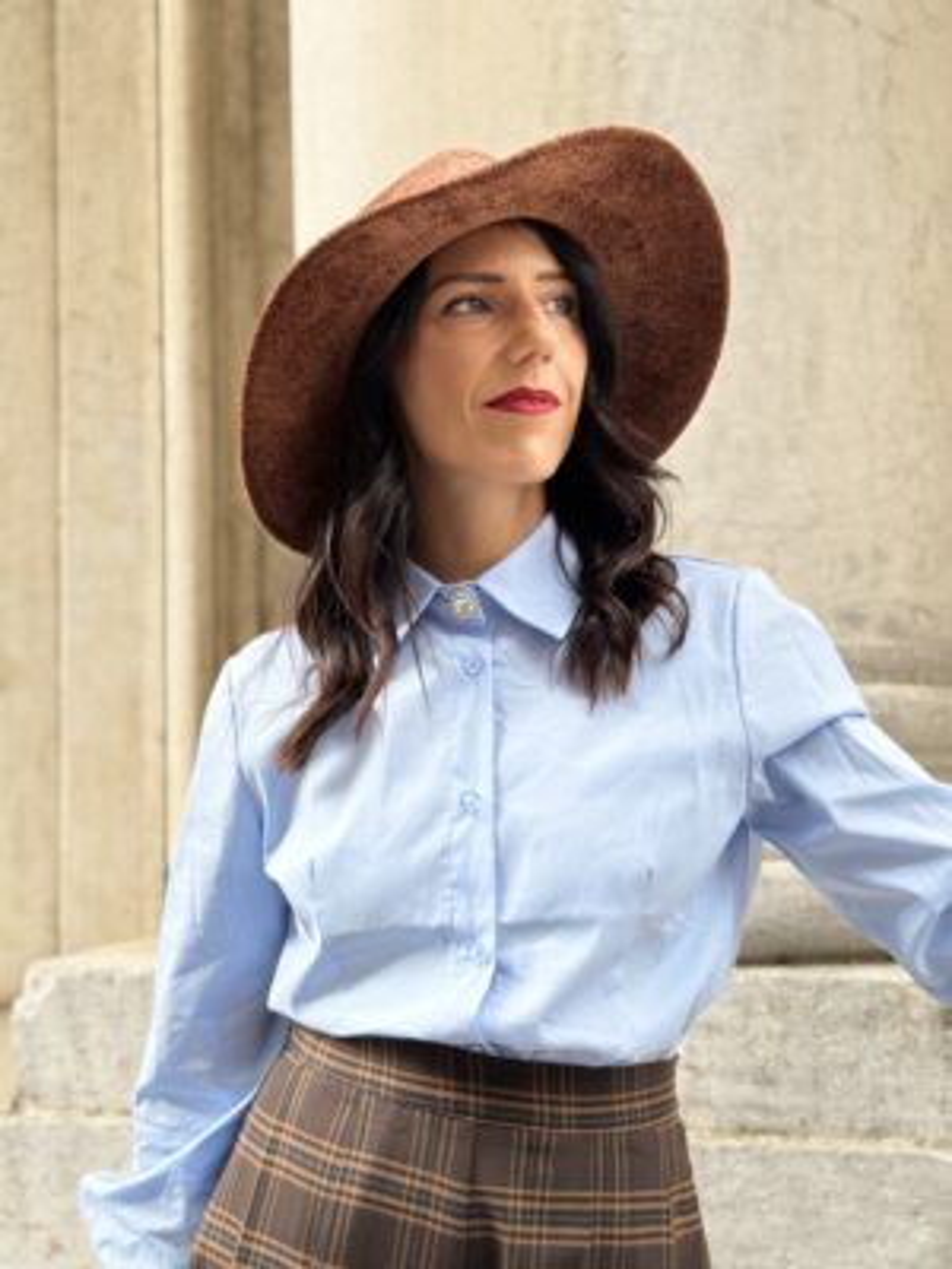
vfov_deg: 39.7
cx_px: 476
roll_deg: +0.4
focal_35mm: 48
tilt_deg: +5.2
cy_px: 634
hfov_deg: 30.3
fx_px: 1760
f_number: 1.78
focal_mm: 6.76
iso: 80
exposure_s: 1/611
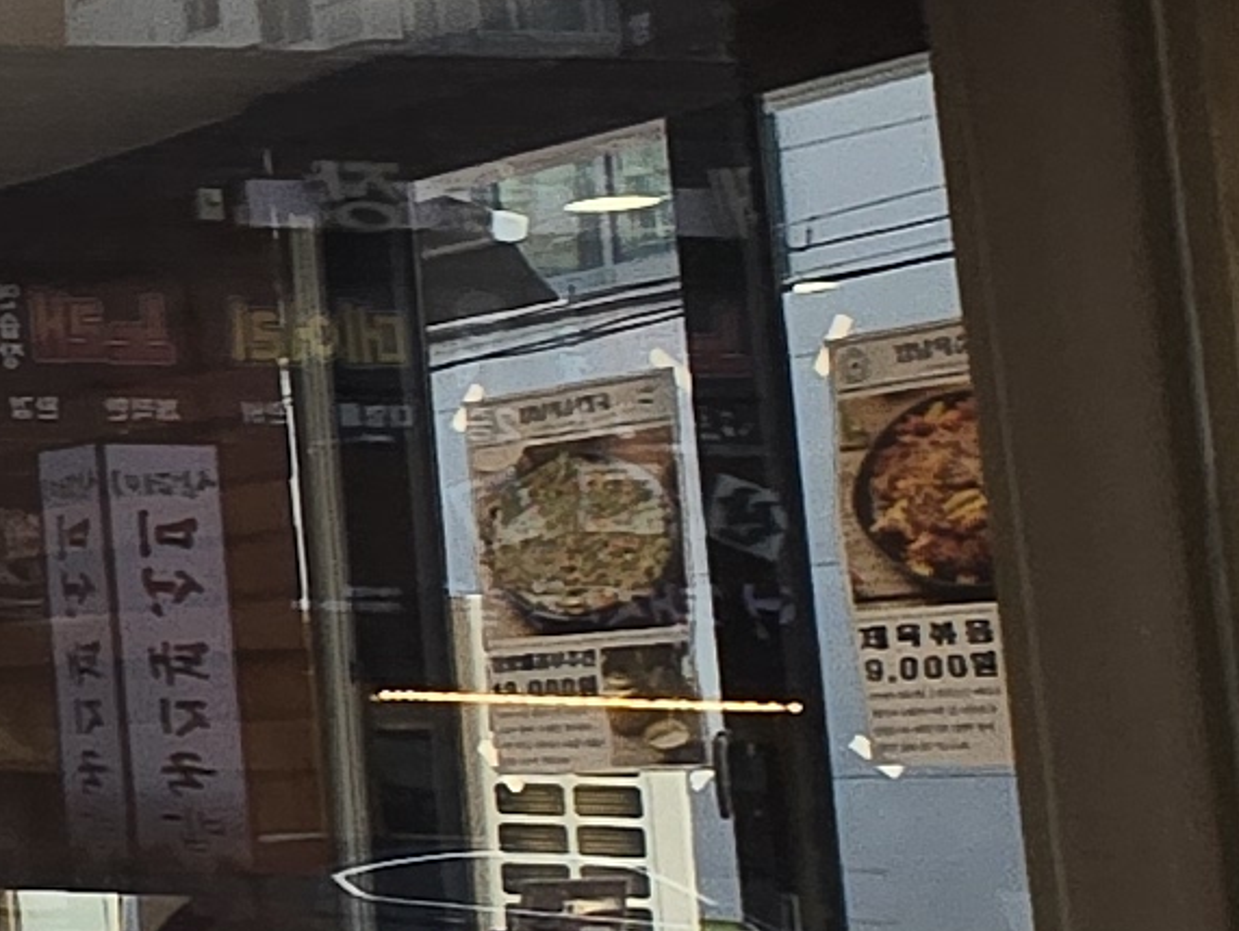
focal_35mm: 91
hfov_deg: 11.5
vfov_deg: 16.2
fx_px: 3259
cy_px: 362
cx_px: -2476
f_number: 2.2
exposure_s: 1/168
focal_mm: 1.7
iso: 25
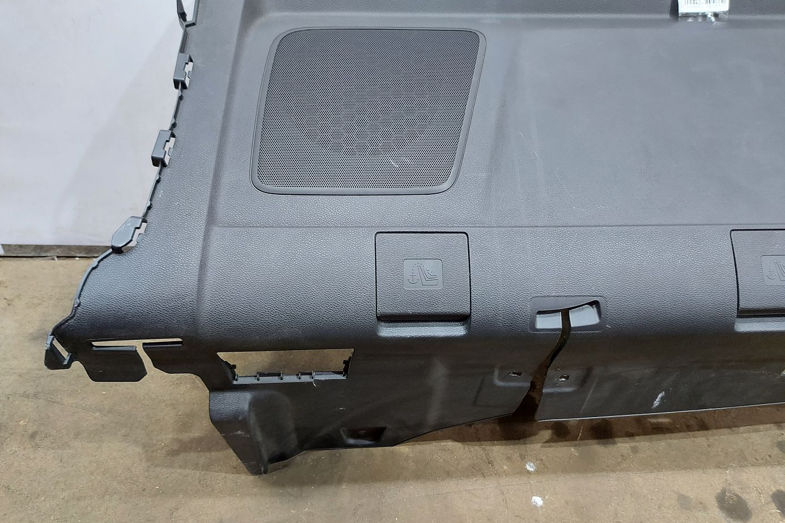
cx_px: 392
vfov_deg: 51.2
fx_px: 545
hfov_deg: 71.5
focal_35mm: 25
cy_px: 280
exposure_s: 1/33
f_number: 1.8
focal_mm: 5.23
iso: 250
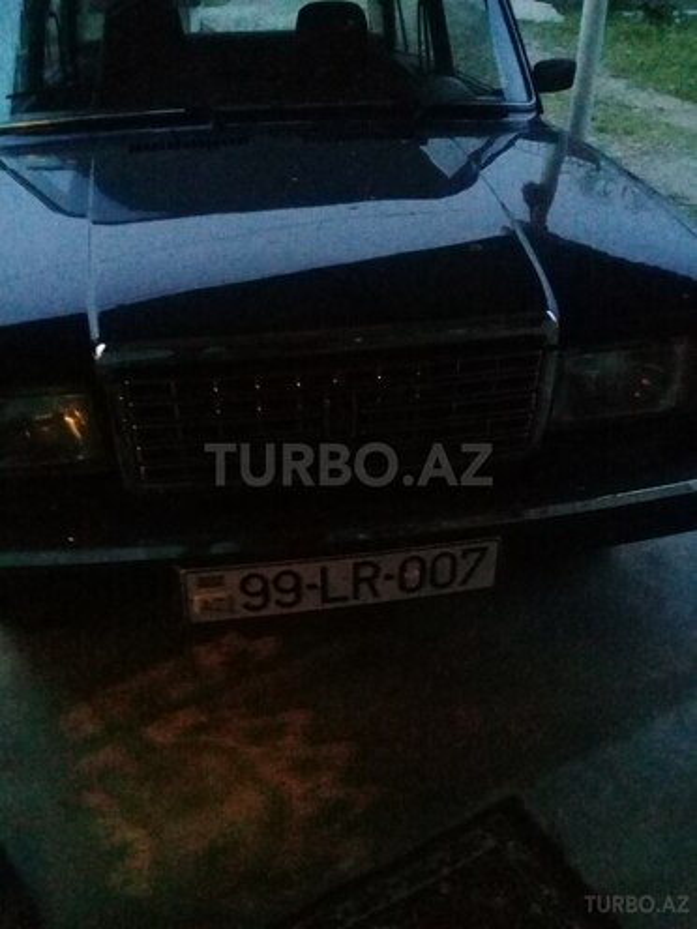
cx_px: 348
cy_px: 464
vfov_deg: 58.4
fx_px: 832
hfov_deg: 45.4
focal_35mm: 31
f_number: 2.2
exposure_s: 1/17
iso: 1250
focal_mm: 3.3
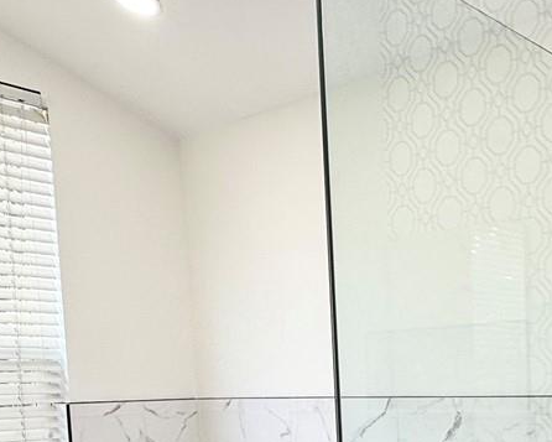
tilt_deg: -4.4
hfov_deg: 34.9
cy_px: 458
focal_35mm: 49
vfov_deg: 28.6
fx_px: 801
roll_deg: +1.9
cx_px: 536
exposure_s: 1/120
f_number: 2.2
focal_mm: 2.22
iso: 64
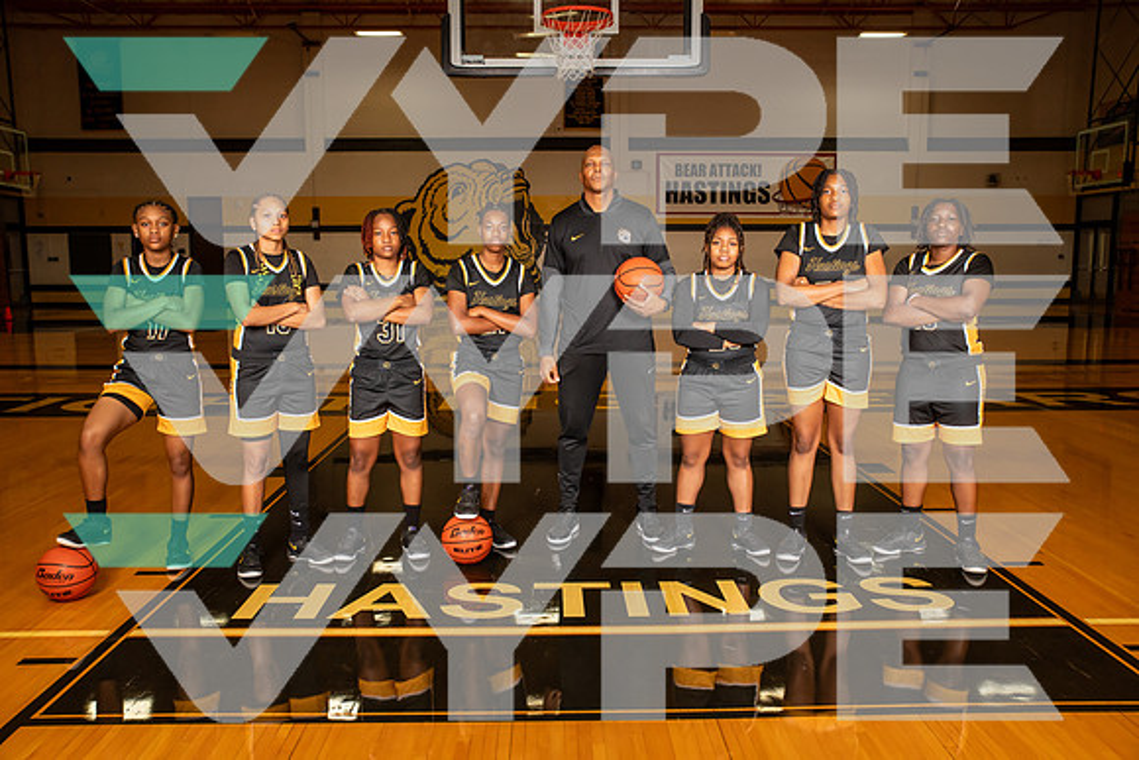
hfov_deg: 58.7
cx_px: 570
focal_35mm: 32
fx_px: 1013
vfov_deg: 41.1
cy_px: 380
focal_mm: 32
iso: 640
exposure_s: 1/400
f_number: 7.1
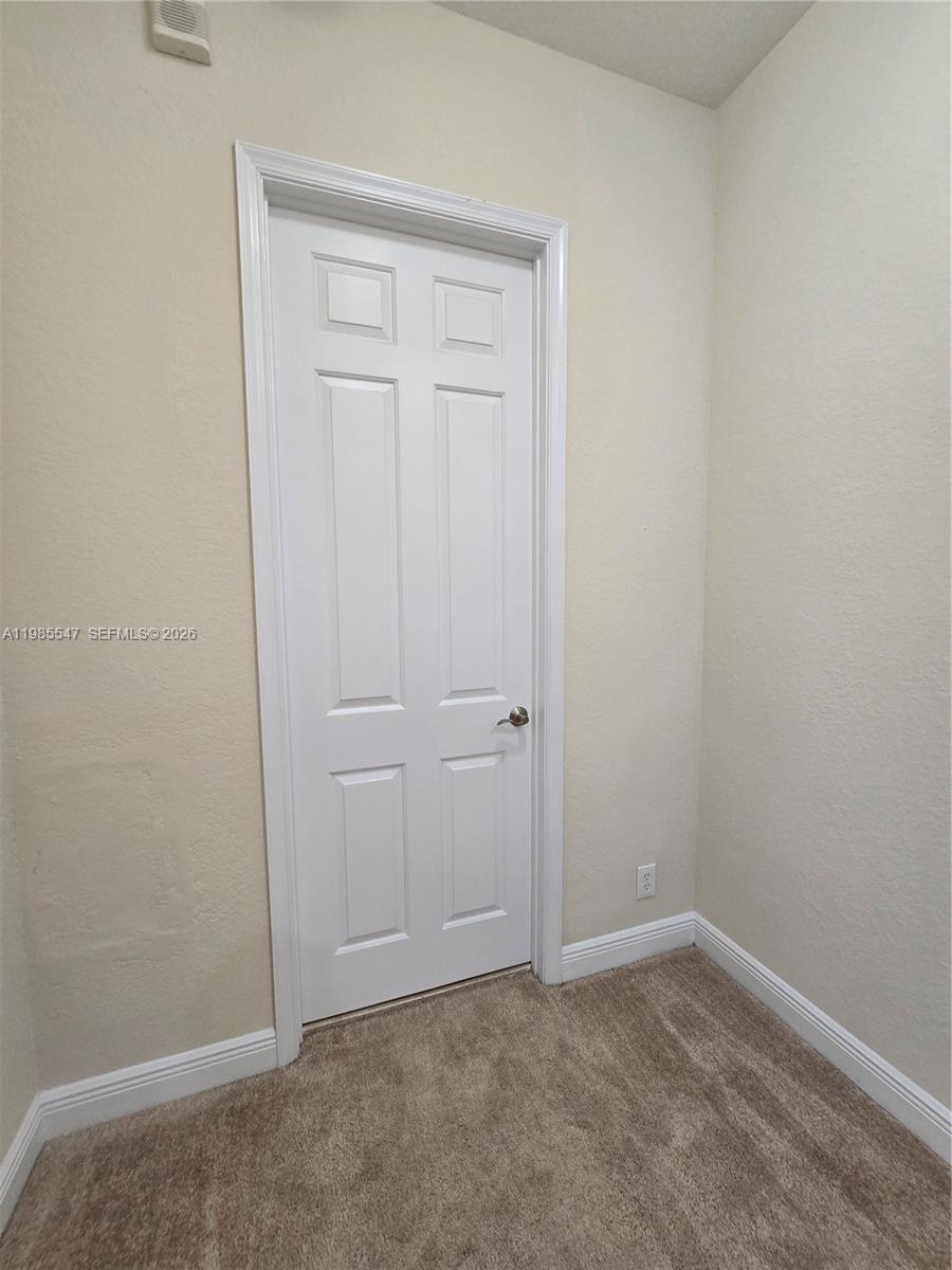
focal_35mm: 13
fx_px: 477
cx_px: 476
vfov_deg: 106.2
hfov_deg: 89.9
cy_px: 635
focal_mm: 2.2
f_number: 2.2
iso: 160
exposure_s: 1/60
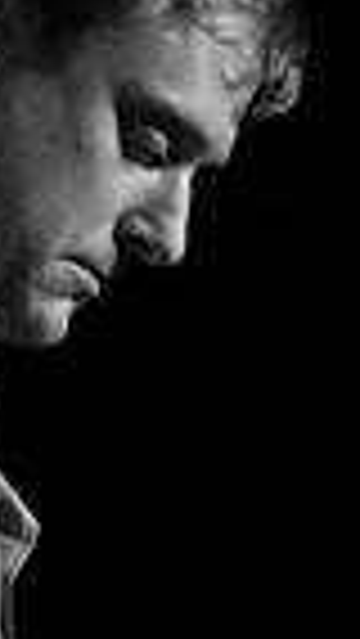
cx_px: 245
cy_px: 774
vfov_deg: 6.2
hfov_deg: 3.5
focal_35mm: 347
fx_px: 5882
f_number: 2.8
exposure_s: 1/50
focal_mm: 70
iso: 800
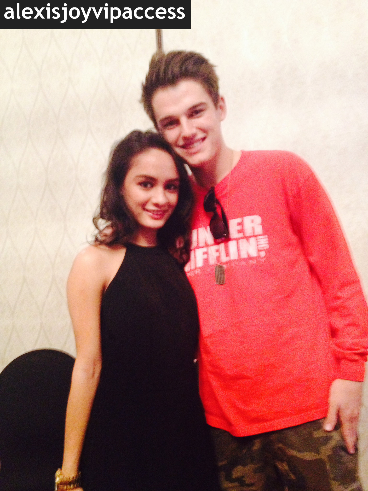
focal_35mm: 35
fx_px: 496
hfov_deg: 40.7
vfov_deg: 52.6
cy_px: 246
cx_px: 184
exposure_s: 1/15
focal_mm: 4.28
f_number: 2.4
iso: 500
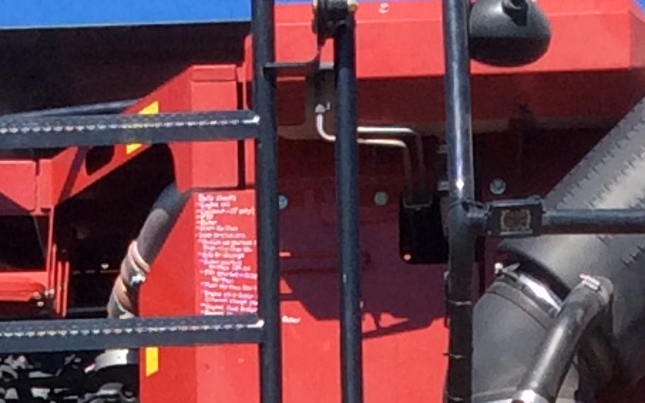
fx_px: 3410
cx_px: 137
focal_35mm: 194
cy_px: 1038
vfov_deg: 6.4
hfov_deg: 10.8
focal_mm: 3.3
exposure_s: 1/1003
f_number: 2.4
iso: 32
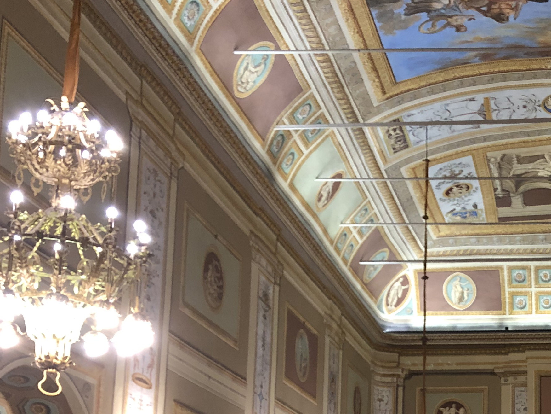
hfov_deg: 28.2
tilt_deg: +7.7
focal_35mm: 64
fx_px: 1019
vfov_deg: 21.9
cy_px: 439
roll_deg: +0.9
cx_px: 568
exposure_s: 1/17
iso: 64
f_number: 1.8
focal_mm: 4
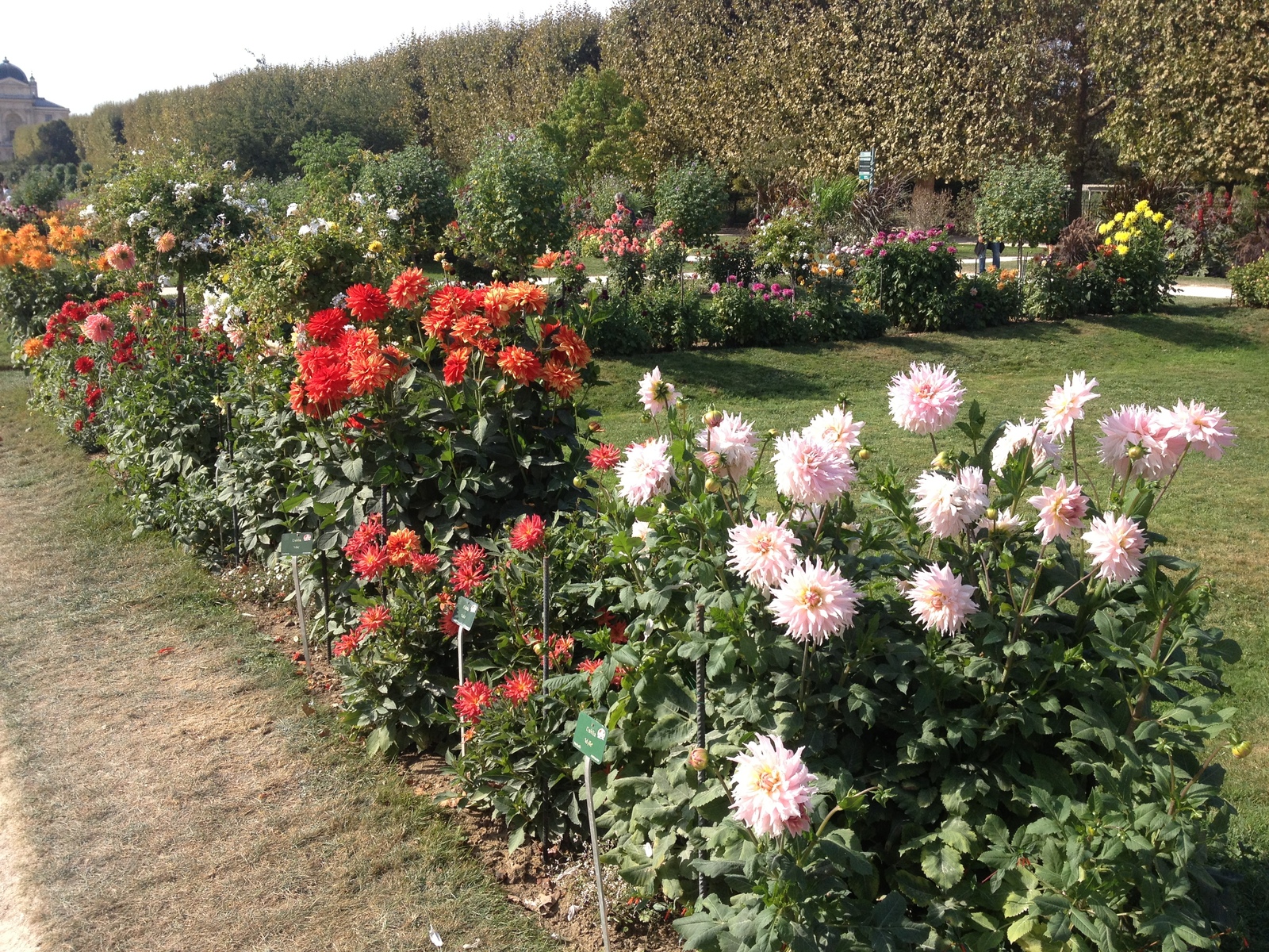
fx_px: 1283
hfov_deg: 52.6
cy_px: 476
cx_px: 634
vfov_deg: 40.7
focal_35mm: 35
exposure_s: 1/767
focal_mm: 4.28
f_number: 2.4
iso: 50
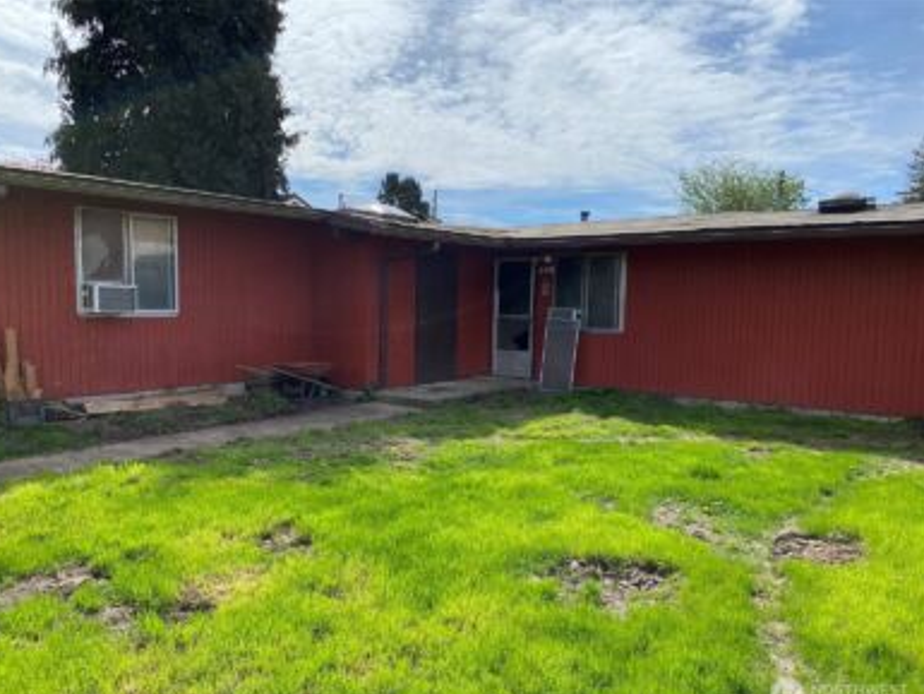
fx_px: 721
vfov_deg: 51.4
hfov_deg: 65.3
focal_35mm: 27
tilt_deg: -5.0
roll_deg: -1.3
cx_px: 446
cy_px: 358
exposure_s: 1/3125
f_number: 1.8
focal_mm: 4.25
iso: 32
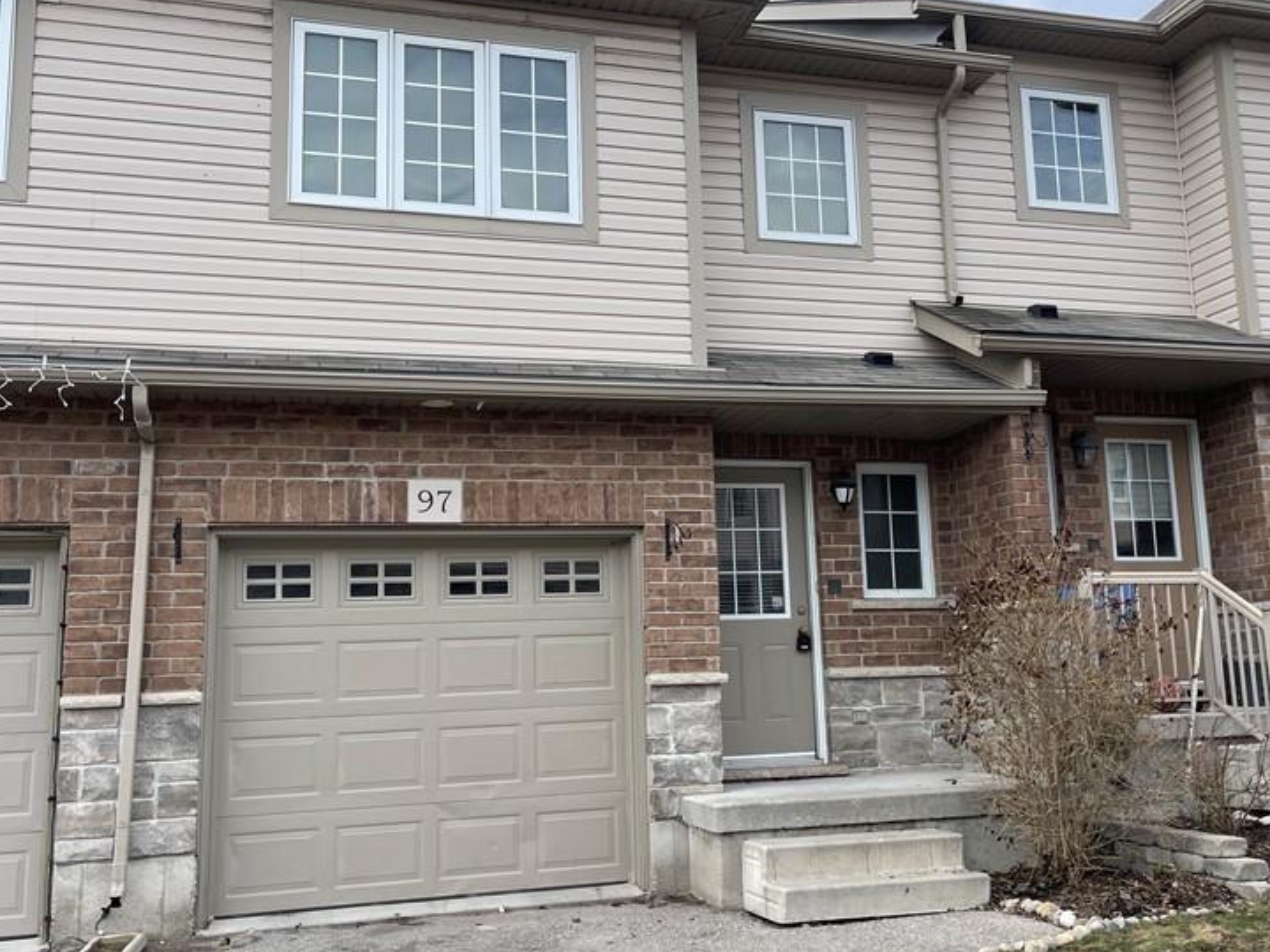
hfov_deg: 50.0
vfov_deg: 38.6
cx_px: 709
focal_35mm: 37
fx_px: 1357
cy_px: 432
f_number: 1.6
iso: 32
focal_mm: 5.1
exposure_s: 1/831
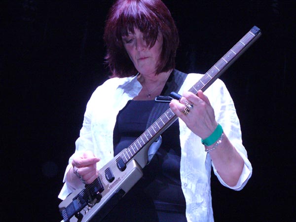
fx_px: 838
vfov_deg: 15.1
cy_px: 111
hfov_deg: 20.0
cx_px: 148
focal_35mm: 98
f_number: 3.5
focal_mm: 16.1
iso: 400
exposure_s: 1/100
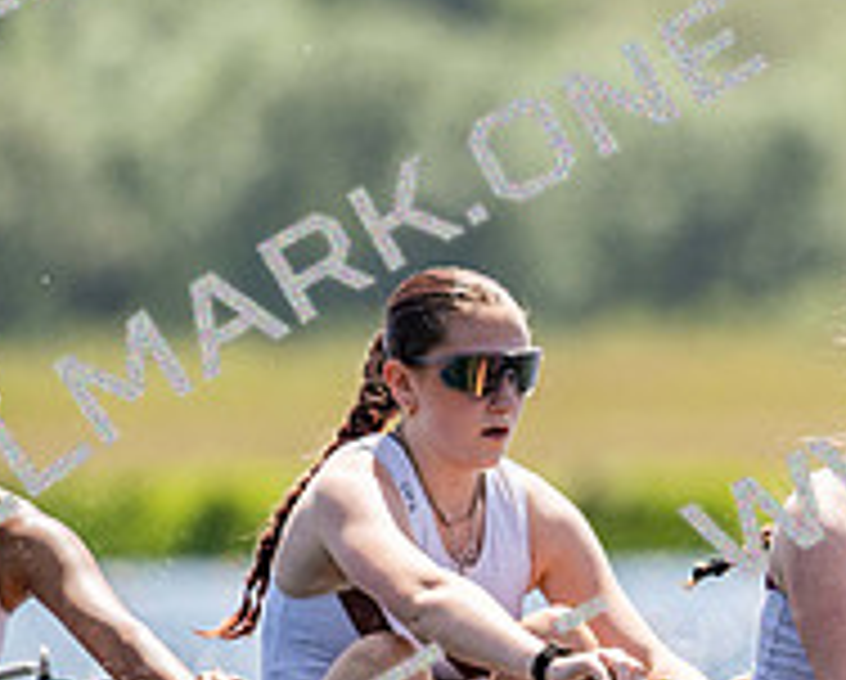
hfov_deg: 1.7
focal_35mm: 1156
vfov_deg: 1.3
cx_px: 1238
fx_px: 28989
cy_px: 592
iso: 220
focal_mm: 400
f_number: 4.5
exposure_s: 1/2500
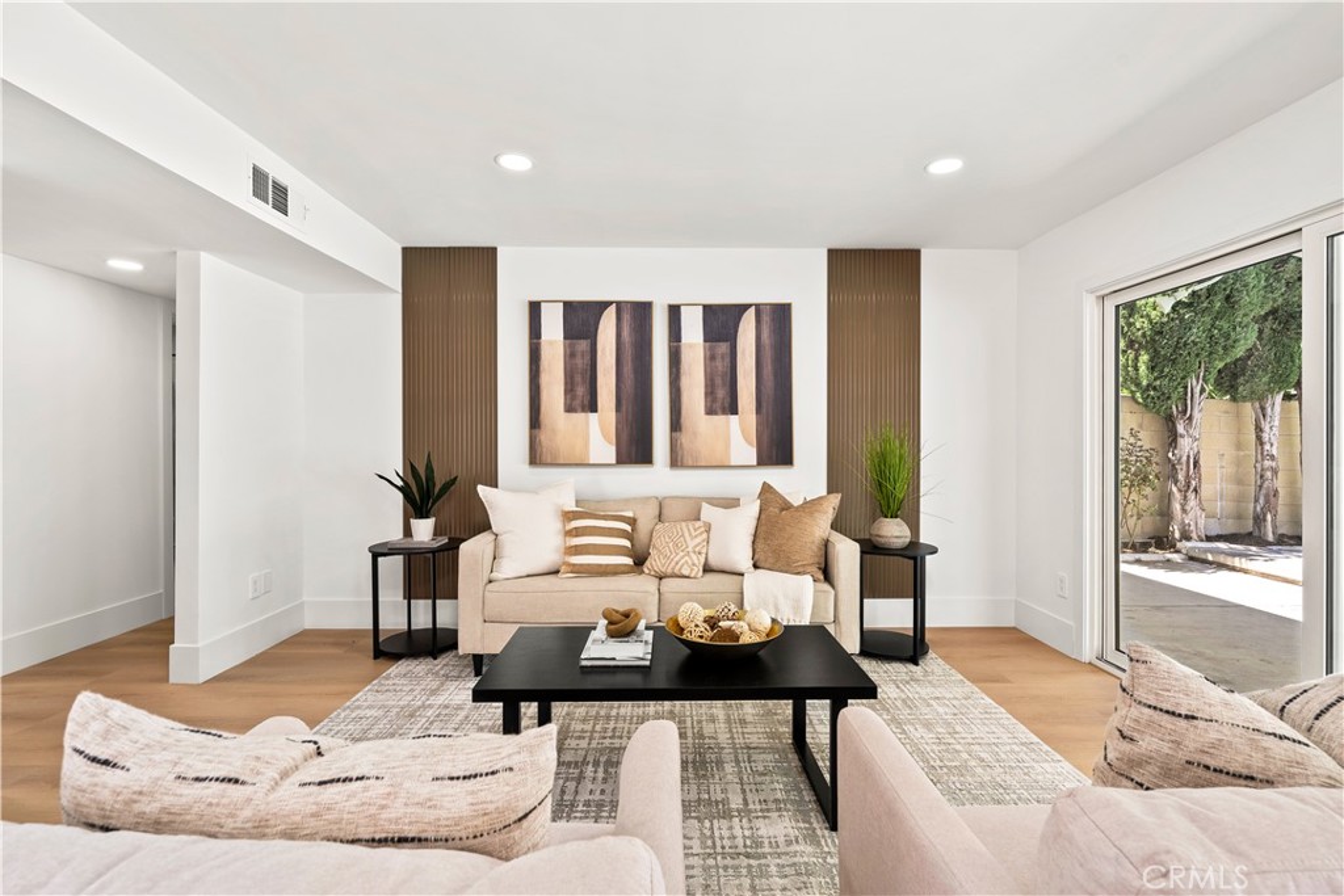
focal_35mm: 16
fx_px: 597
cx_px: 672
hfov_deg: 96.7
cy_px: 448
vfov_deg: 73.8
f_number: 8
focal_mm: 16
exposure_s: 1/10
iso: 160
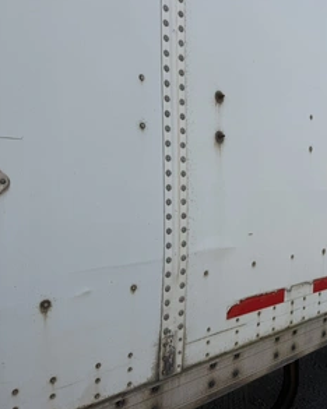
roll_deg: +1.5
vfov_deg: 55.7
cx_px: 242
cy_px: 205
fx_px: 388
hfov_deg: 44.4
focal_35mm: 32
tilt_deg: -3.2
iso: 80
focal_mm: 6.76
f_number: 1.78
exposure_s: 1/3953
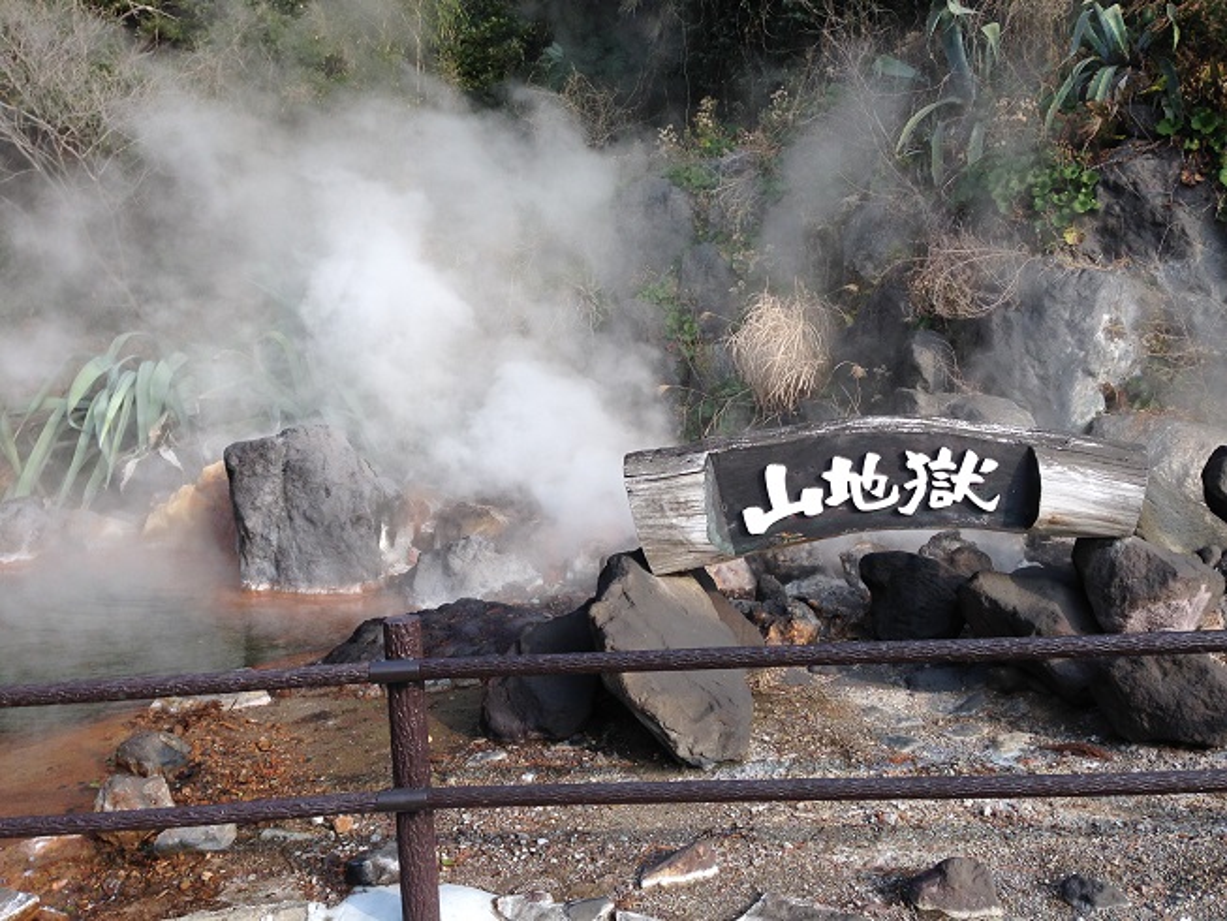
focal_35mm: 33
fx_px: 1170
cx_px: 614
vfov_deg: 43.0
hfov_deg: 55.3
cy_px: 460
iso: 50
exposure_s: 1/502
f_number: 2.4
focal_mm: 4.12
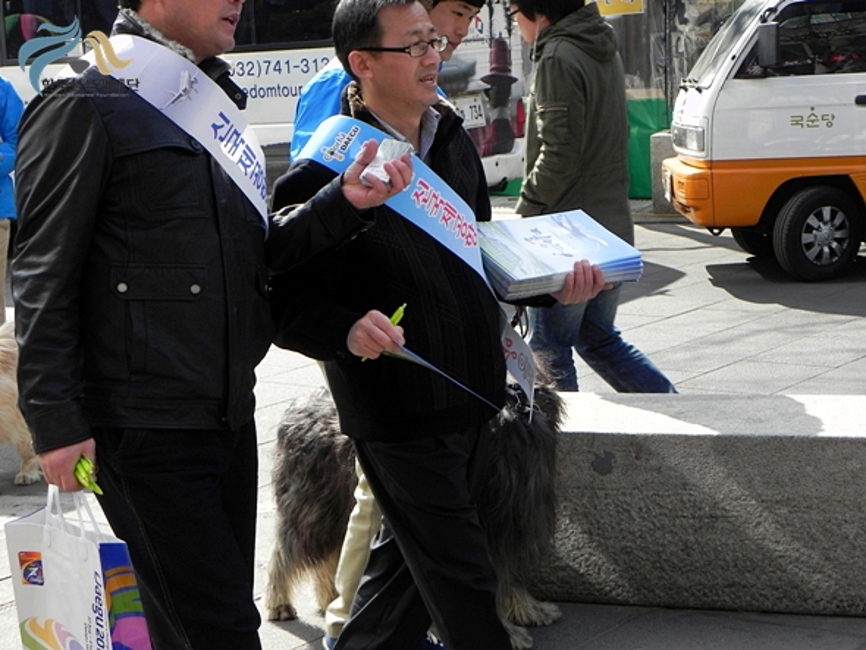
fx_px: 1652
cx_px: 433
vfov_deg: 22.3
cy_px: 325
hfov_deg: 29.4
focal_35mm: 66
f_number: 5
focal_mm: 11.8
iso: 160
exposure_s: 1/250
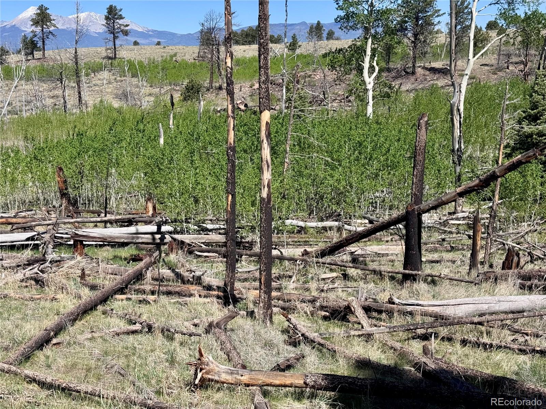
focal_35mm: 48
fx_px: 757
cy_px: 204
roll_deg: +0.9
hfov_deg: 39.7
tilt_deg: -12.0
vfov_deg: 30.3
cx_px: 273
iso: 64
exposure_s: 1/3817
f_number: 1.78
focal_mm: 6.76
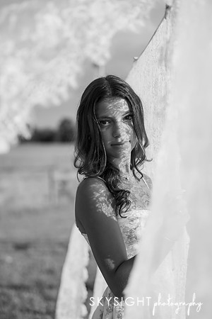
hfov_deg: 19.5
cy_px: 160
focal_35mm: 70
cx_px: 106
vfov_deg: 28.8
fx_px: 618
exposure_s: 1/2500
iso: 320
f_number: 3.2
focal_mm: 70
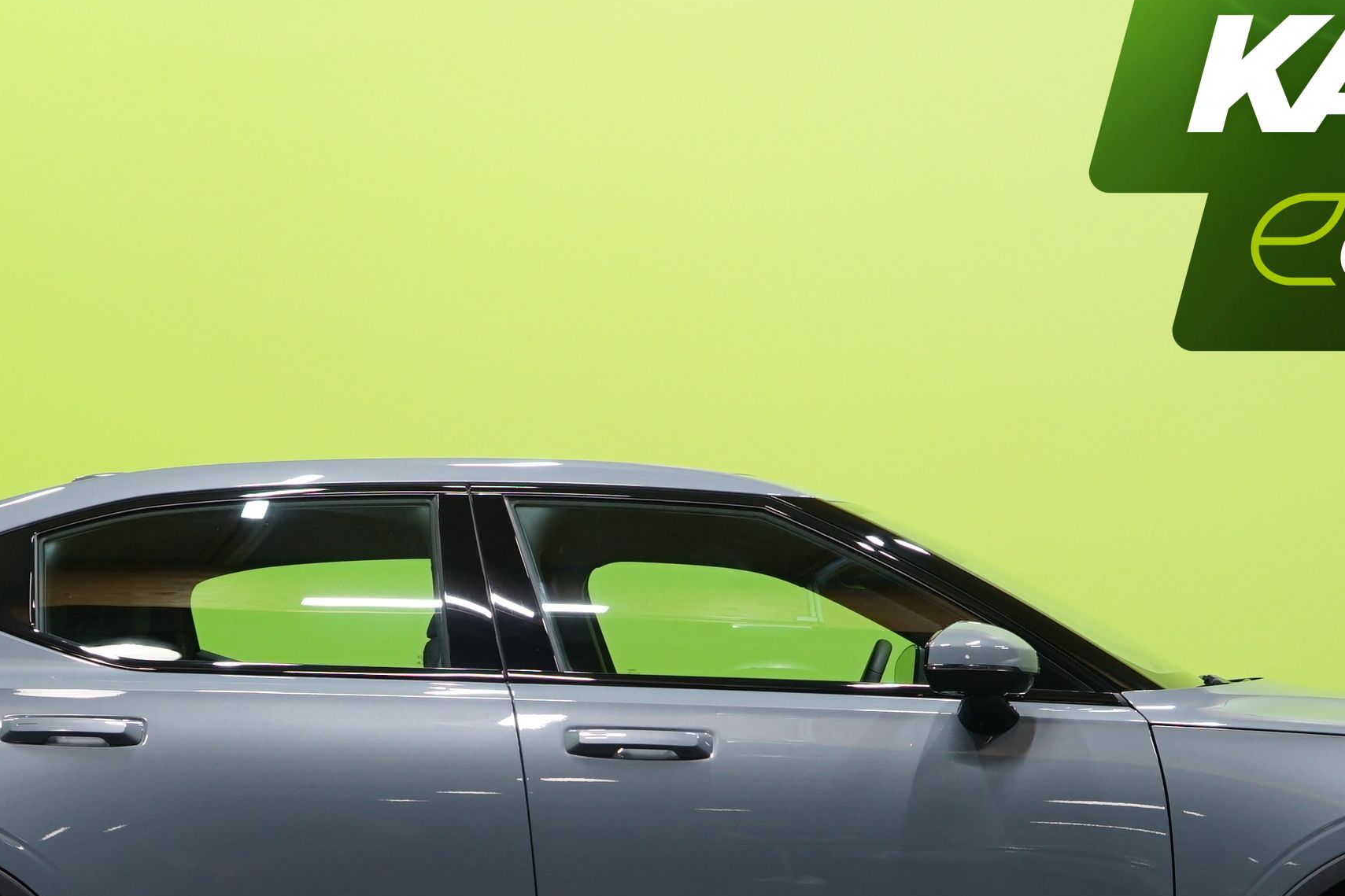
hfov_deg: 26.7
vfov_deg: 17.6
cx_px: 640
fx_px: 2839
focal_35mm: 76
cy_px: 876
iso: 800
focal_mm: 33
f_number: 4.5
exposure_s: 1/60
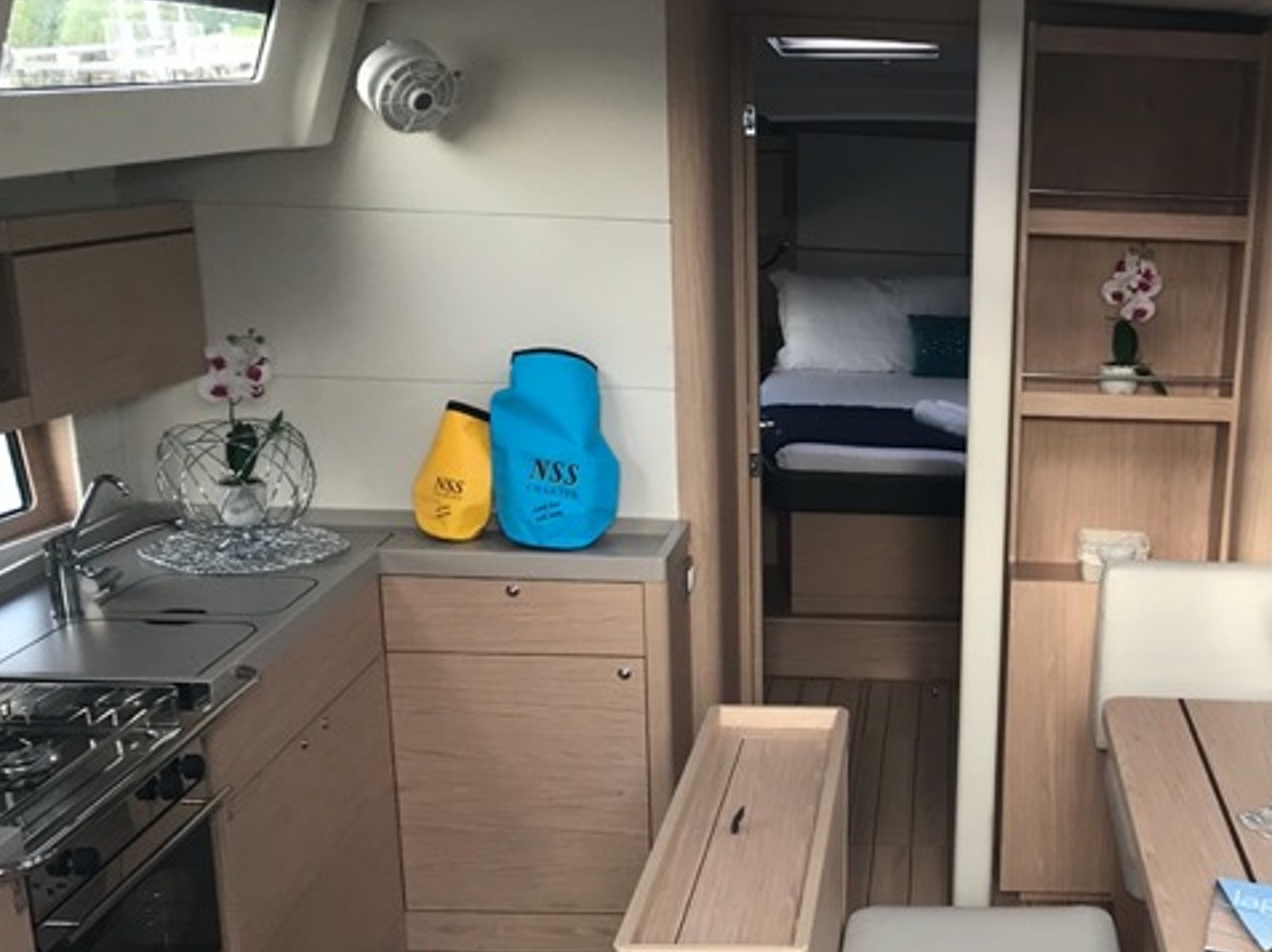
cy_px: 709
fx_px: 1726
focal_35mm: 47
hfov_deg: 38.8
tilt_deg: -18.1
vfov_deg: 30.3
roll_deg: -3.2
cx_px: 1029
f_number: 1.8
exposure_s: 1/50
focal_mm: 3.99
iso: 32
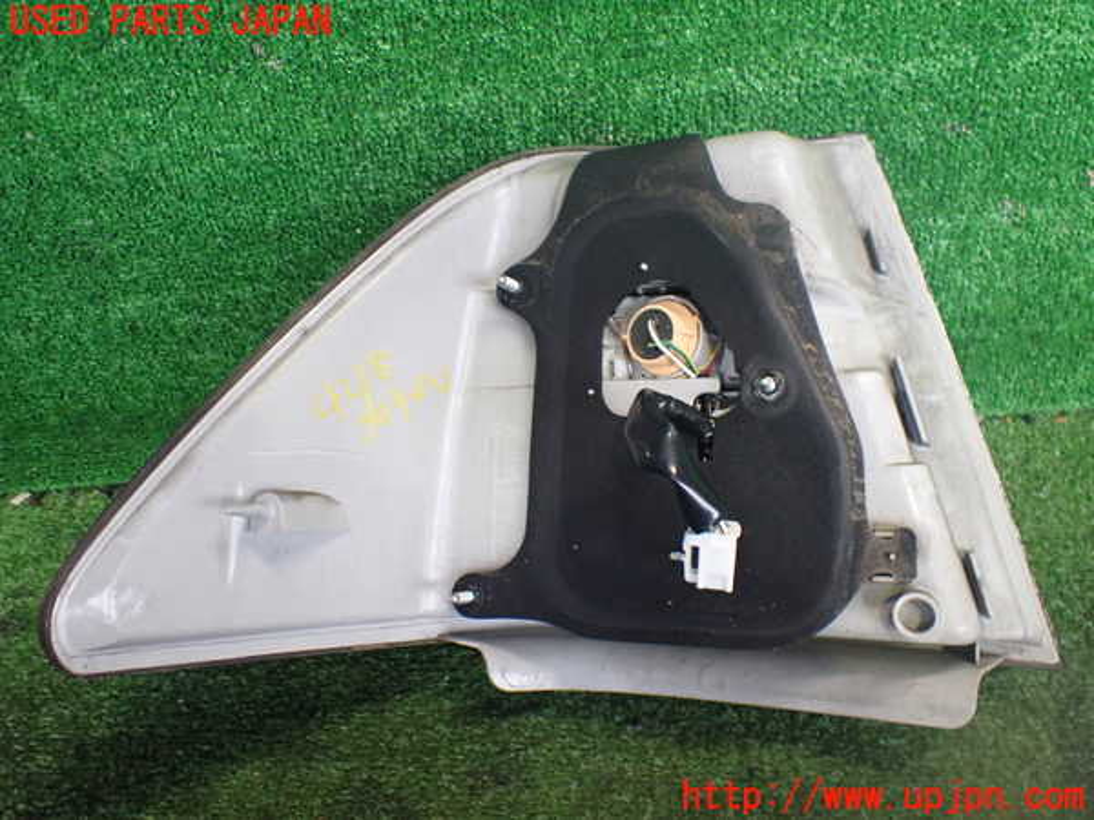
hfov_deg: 60.0
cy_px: 410
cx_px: 547
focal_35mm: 30
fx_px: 948
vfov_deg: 46.8
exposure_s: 1/125
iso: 800
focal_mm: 5.4
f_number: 2.3
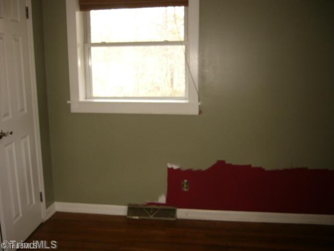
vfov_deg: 40.7
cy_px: 126
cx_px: 167
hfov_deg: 52.6
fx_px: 338
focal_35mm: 35
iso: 50
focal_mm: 5.8
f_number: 2.8
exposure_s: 1/25
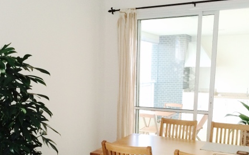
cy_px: 118
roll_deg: -0.1
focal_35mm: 44
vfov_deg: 28.7
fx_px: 298
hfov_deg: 45.2
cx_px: 113
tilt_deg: -9.6
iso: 160
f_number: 2.2
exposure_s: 1/30
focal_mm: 4.15
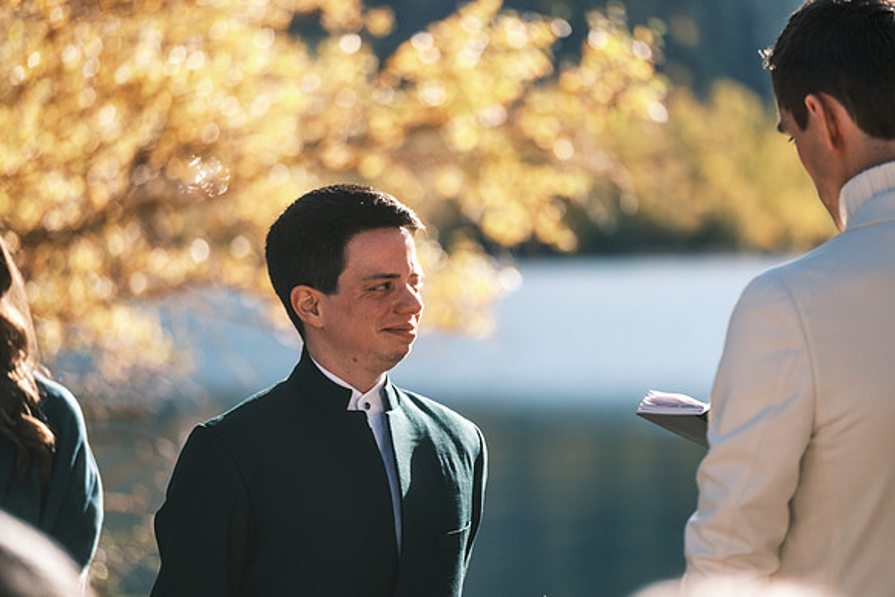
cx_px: 448
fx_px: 5023
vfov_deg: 6.8
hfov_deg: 10.2
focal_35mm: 202
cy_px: 298
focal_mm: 134.4
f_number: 2.8
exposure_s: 1/1250
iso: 200
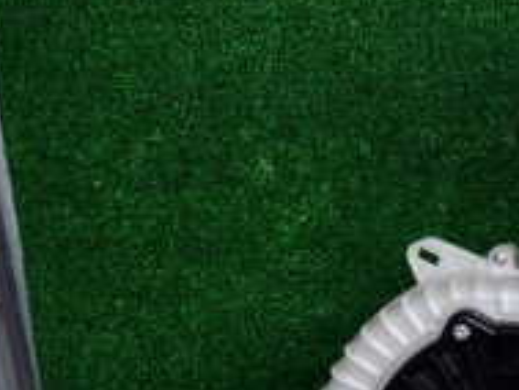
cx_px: 783
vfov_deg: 15.5
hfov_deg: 18.3
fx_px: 1425
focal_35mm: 95
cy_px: 294
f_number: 2.3
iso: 160
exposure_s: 1/125
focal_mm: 5.4
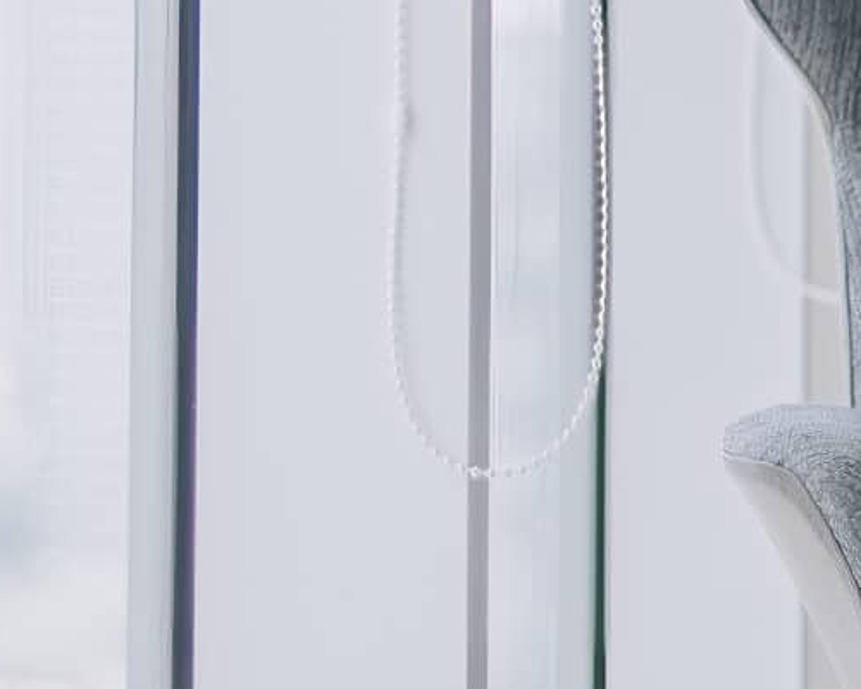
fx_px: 6116
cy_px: -330
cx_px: 257
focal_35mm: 240
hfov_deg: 8.0
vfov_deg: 6.4
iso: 100
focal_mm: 50
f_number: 1.4
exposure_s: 1/320
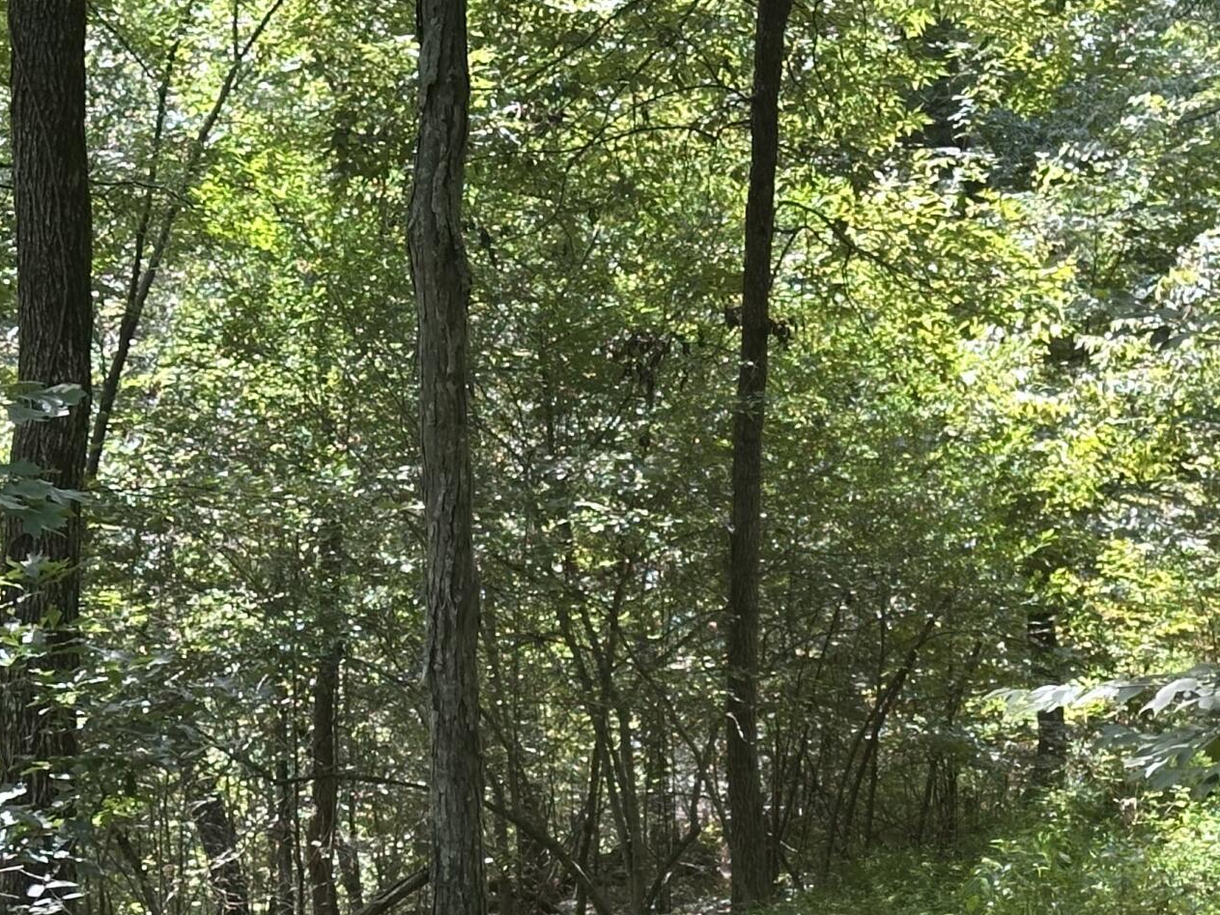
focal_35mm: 114
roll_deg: +1.4
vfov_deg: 12.9
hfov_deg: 17.0
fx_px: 4017
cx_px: 1147
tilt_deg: -2.1
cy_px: 838
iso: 50
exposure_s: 1/151
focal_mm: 6.86
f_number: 1.78
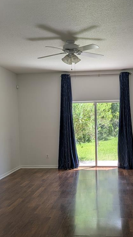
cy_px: 140
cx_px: 72
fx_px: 263
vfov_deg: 48.1
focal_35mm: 42
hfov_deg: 28.3
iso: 45
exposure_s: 1/419
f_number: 1.7
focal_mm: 4.53
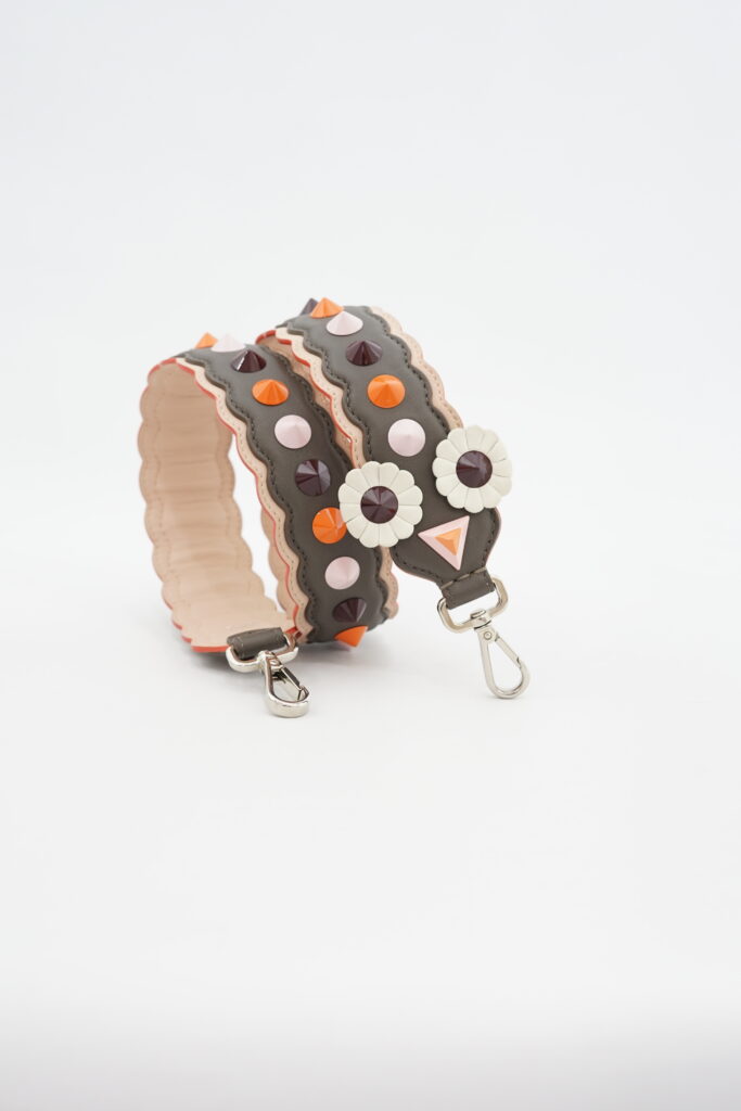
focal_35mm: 50
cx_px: 370
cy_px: 556
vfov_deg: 39.6
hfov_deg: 27.0
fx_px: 1543
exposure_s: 1/13
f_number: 5.6
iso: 640
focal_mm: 50
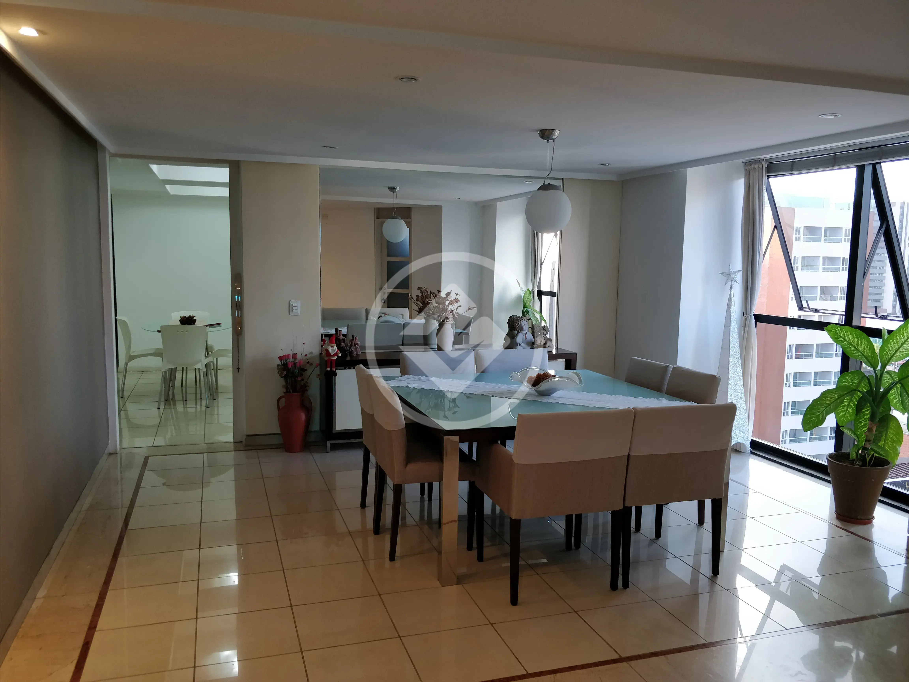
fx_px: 630
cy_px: 341
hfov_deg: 71.6
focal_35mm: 24
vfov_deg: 56.8
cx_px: 454
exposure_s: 1/50
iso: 320
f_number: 1.7
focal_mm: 4.1
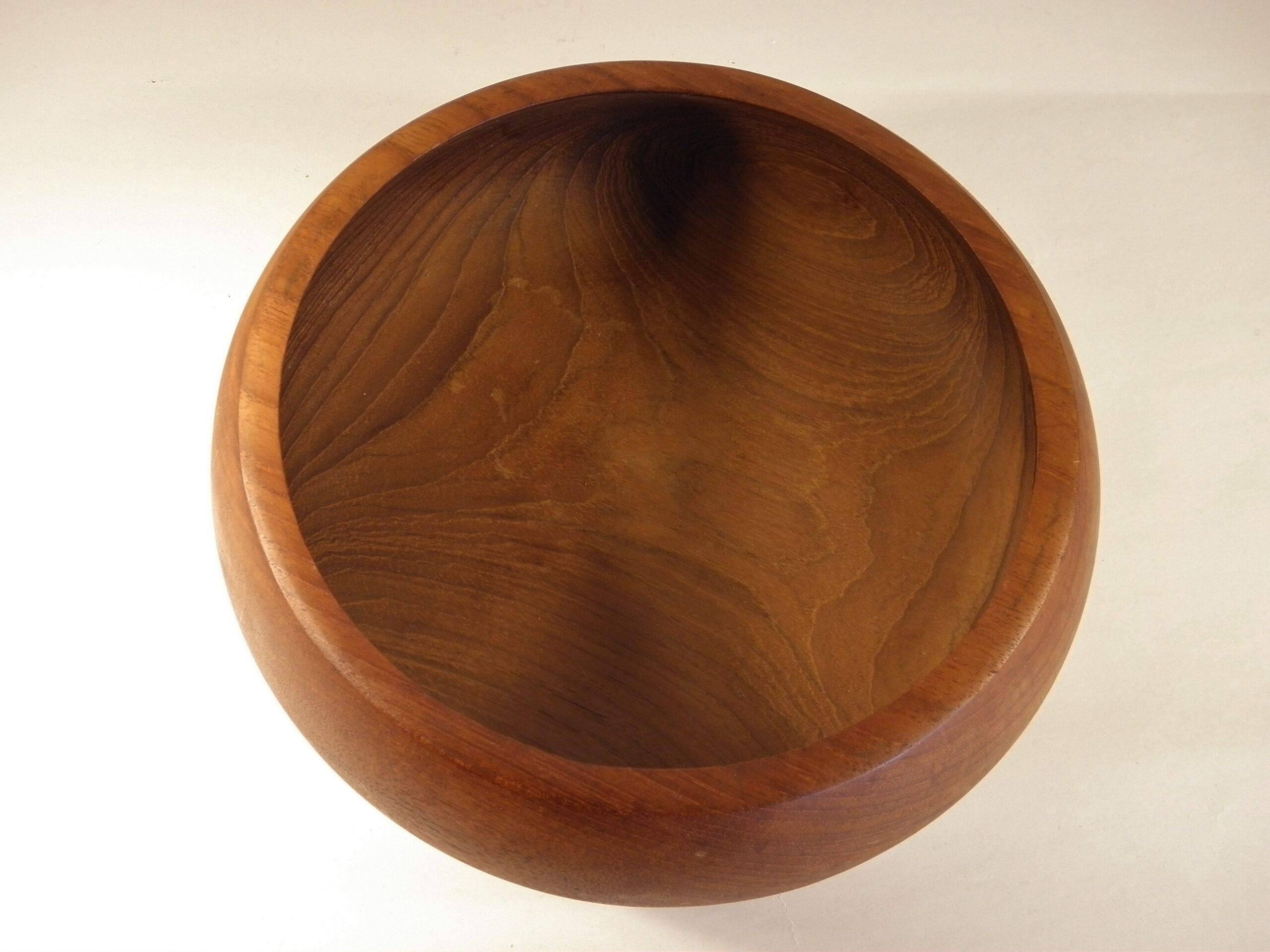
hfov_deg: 45.8
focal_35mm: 41
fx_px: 1504
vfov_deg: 35.1
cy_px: 476
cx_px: 635
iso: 125
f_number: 3.8
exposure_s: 1/40
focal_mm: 7.5
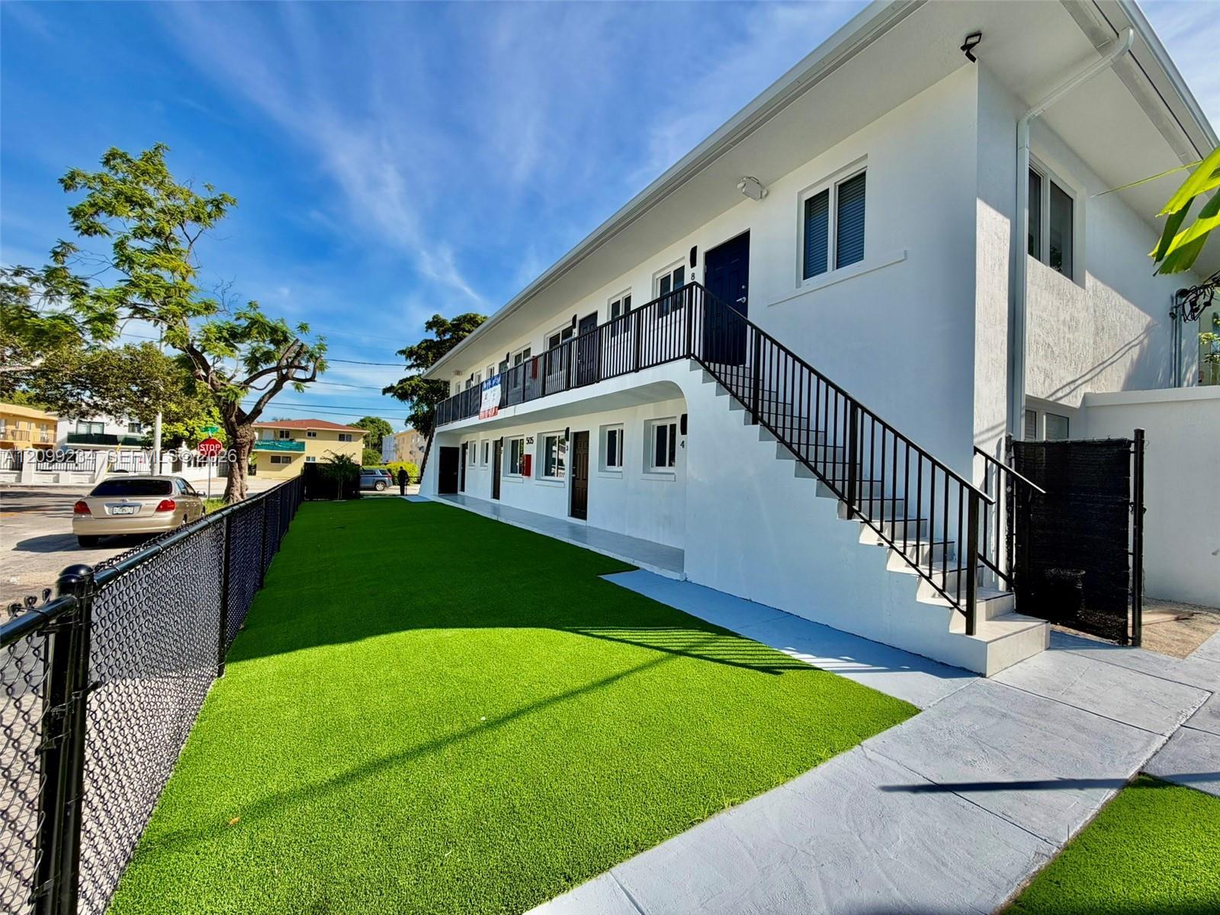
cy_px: 458
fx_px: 493
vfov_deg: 85.7
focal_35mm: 14
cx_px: 610
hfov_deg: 102.1
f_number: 2.2
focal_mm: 2.22
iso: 25
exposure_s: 1/770
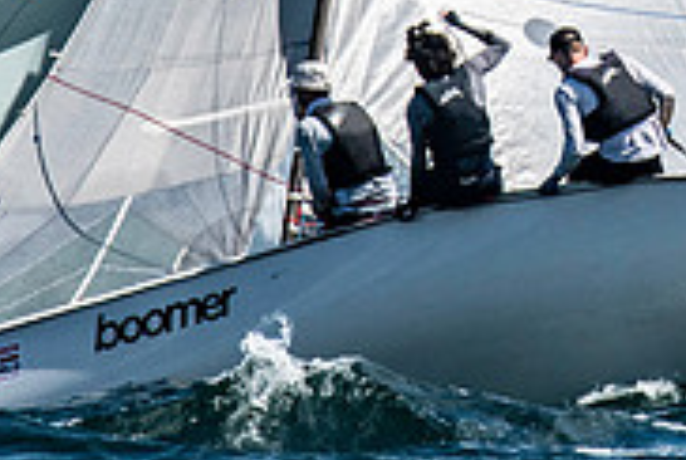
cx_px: 711
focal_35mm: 1823
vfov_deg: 0.8
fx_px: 34794
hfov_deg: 1.1
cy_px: -217
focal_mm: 300
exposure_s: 1/8000
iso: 500
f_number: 5
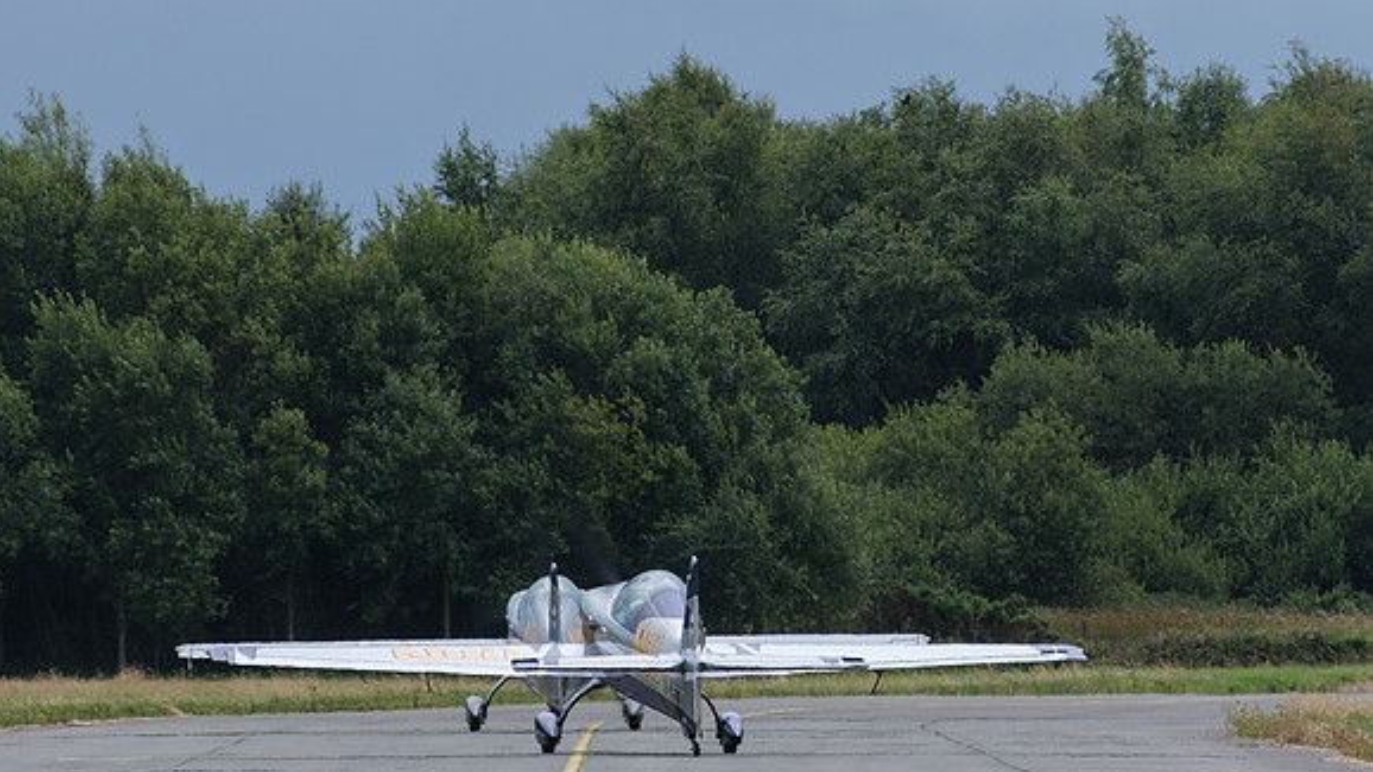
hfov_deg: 3.3
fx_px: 23735
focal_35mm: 652
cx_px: 880
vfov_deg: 1.9
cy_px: 312
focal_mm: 278.4
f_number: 9
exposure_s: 1/320
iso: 160
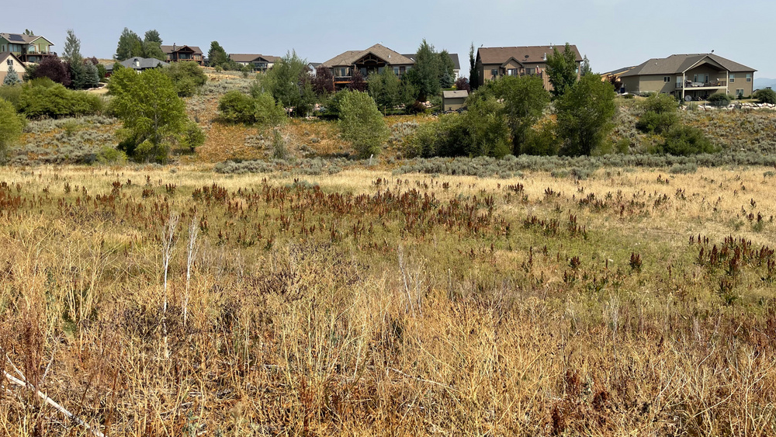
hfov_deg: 66.0
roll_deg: +1.7
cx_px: 396
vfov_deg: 40.0
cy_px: 175
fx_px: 597
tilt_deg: -7.7
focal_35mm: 29
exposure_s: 1/4202
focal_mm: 5.1
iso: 32
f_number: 1.6
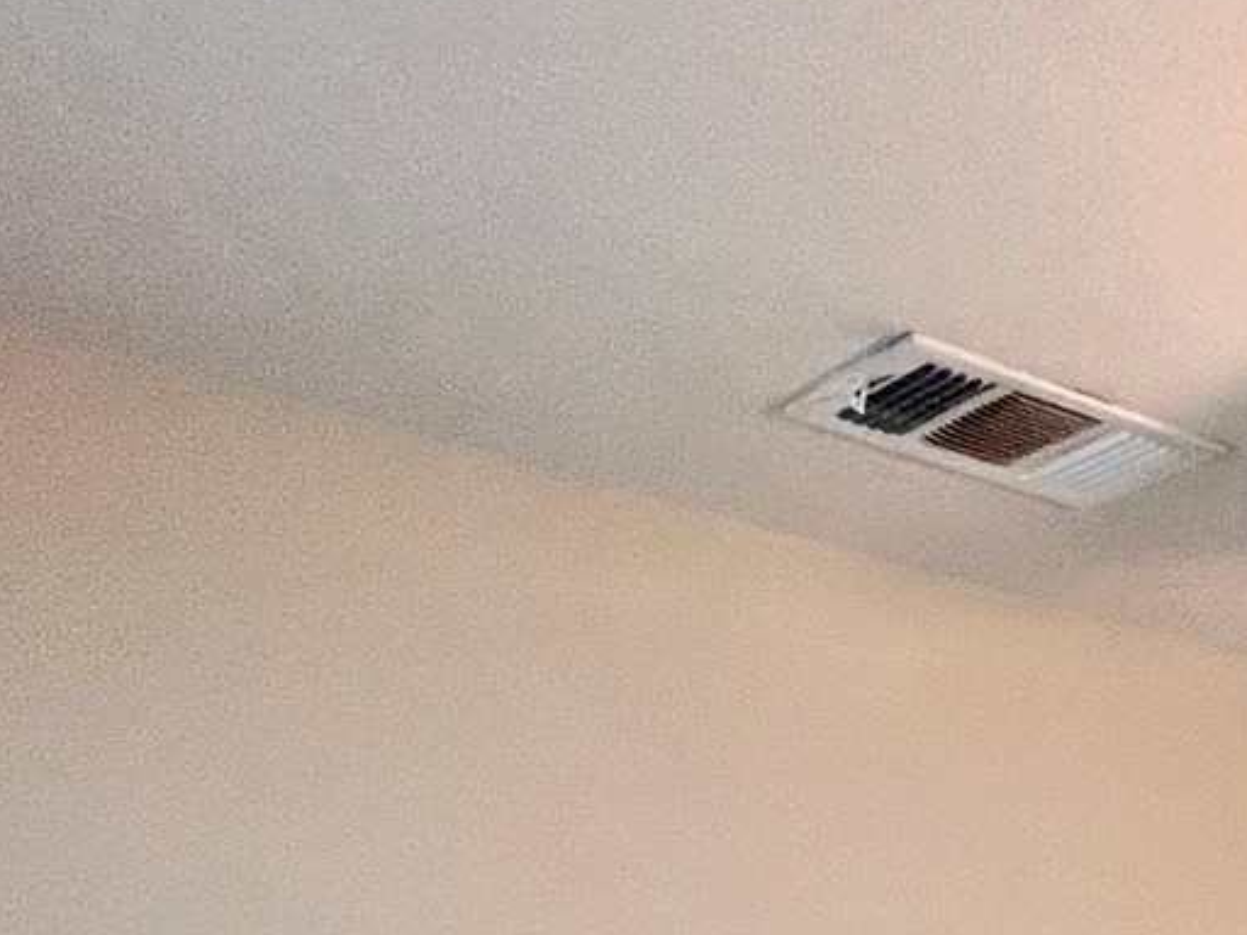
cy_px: 1641
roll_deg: +0.4
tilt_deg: -10.0
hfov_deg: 25.7
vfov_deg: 20.6
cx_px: 1939
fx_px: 1873
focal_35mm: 52
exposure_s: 1/60
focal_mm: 1.57
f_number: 1.8
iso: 250
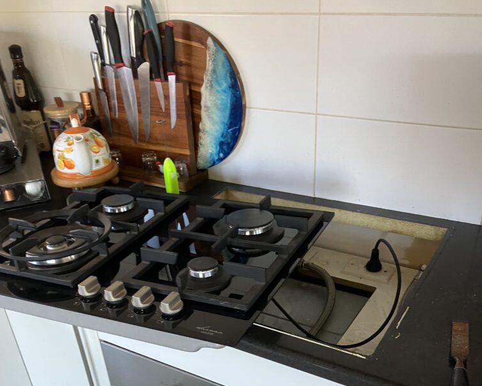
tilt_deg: -33.7
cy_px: 320
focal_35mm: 37
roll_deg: +5.4
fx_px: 528
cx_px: 240
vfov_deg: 38.3
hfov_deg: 49.1
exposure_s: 1/60
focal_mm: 3.99
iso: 125
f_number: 1.8
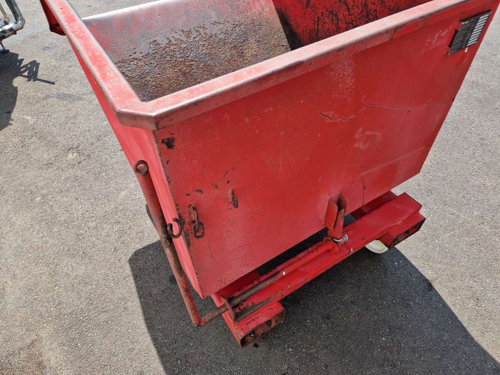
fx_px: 332
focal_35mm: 23
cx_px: 250
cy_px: 188
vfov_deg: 58.9
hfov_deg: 73.9
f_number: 1.8
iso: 50
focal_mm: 5.4
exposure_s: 1/814
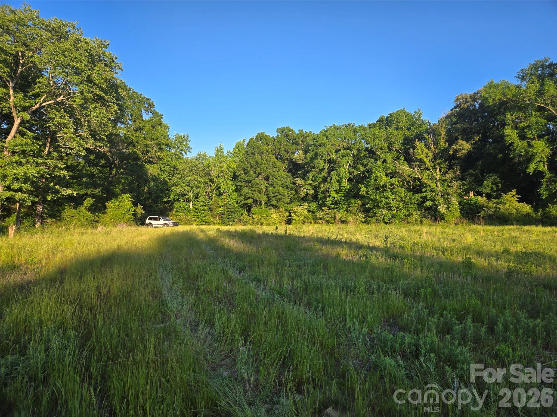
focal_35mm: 23
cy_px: 208
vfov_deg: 58.9
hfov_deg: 73.9
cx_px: 278
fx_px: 370
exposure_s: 1/648
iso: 25
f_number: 1.8
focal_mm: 5.4
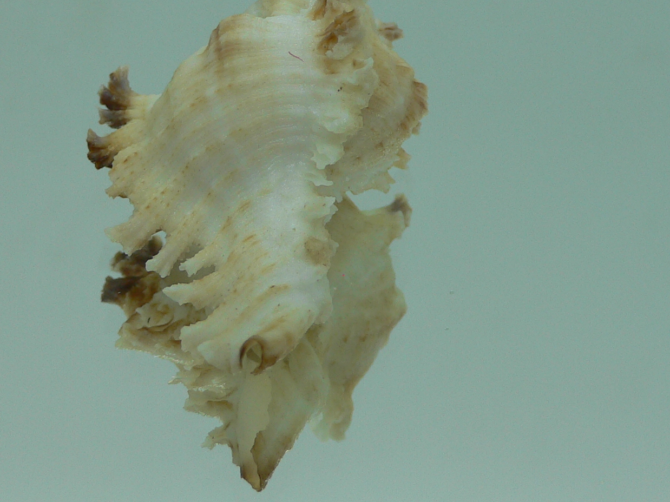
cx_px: 283
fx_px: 1103
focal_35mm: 57
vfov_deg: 25.6
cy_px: 195
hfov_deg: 33.7
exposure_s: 1/80
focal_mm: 4.6
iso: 80
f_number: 2.8
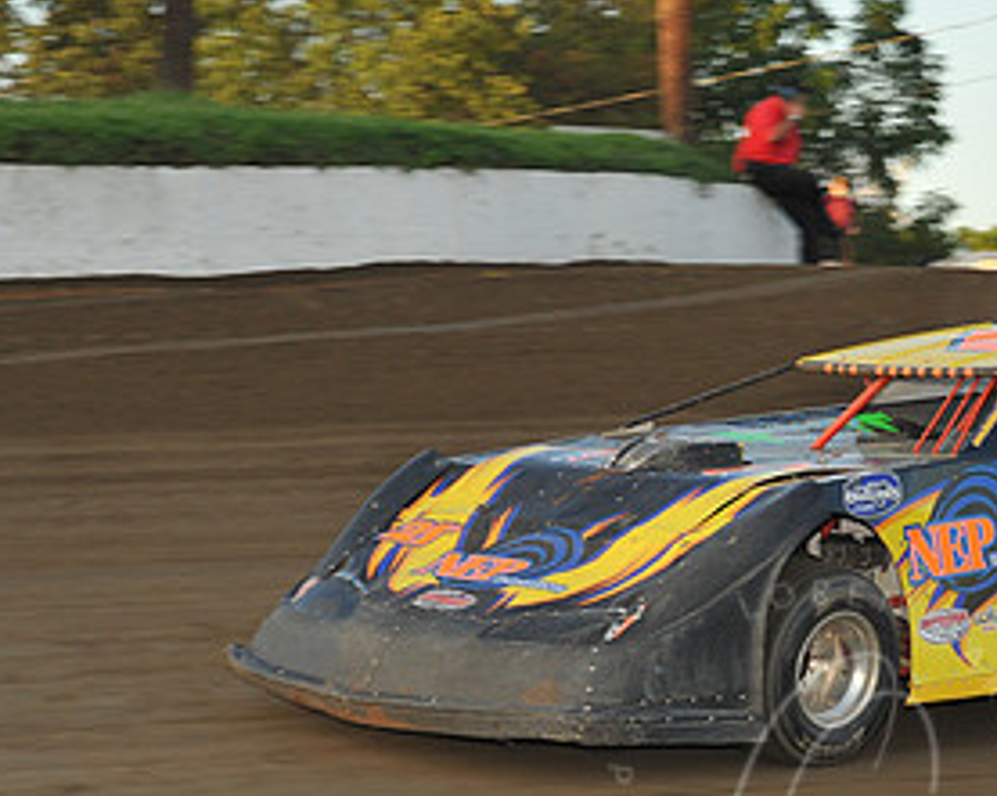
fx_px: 5335
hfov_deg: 10.6
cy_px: 465
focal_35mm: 181
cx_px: 821
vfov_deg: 8.5
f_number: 8
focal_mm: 92
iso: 640
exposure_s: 1/320
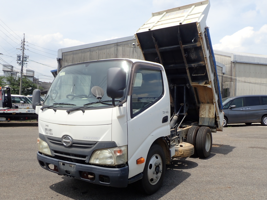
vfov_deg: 46.8
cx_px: 134
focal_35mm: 30
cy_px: 100
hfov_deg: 60.0
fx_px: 231
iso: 100
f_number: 3.2
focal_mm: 5.5
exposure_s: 1/800
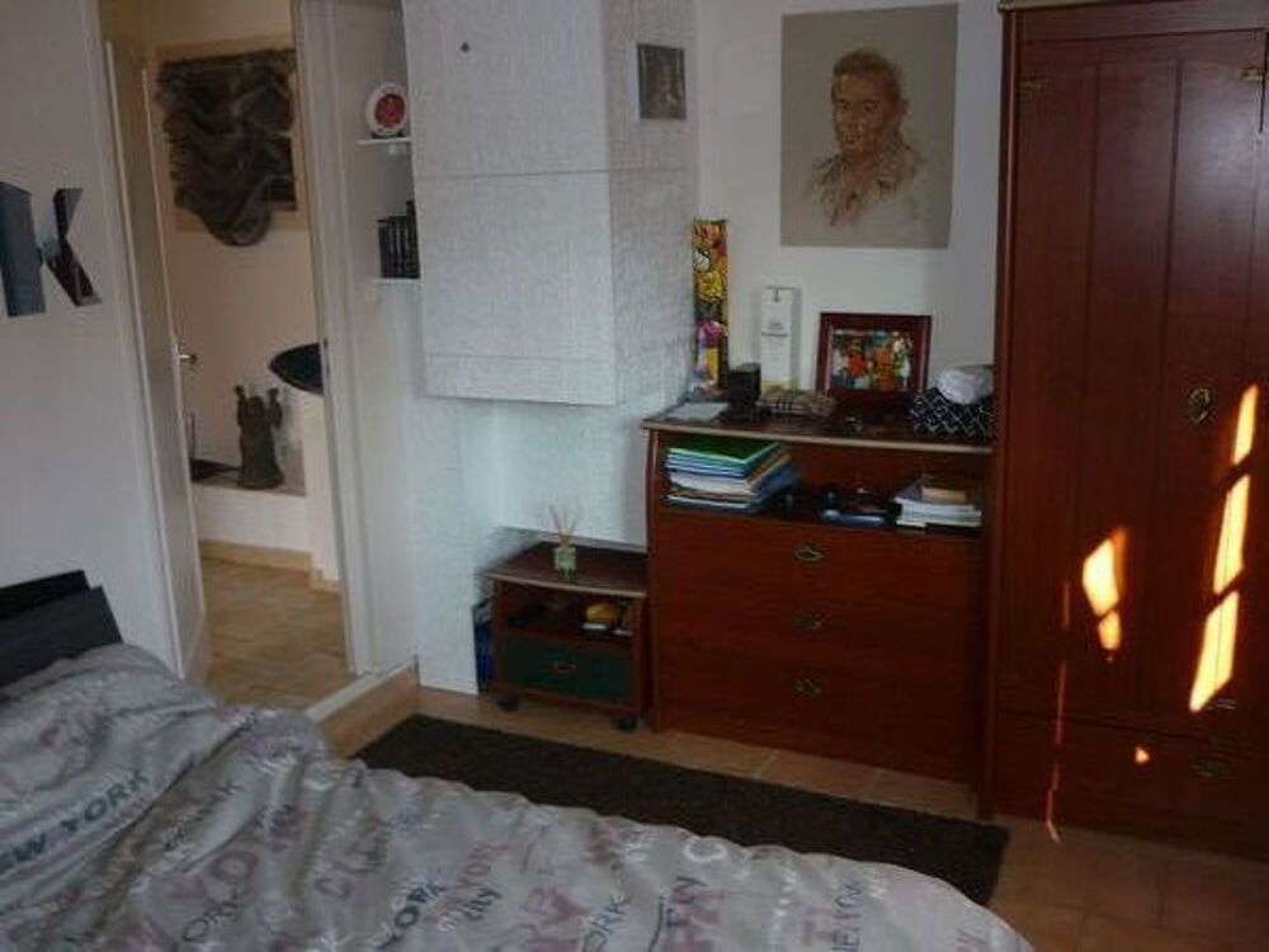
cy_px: 476
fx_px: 1210
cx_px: 634
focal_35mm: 33
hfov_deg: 55.4
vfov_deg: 42.9
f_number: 2.8
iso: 100
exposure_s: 1/30
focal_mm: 5.5
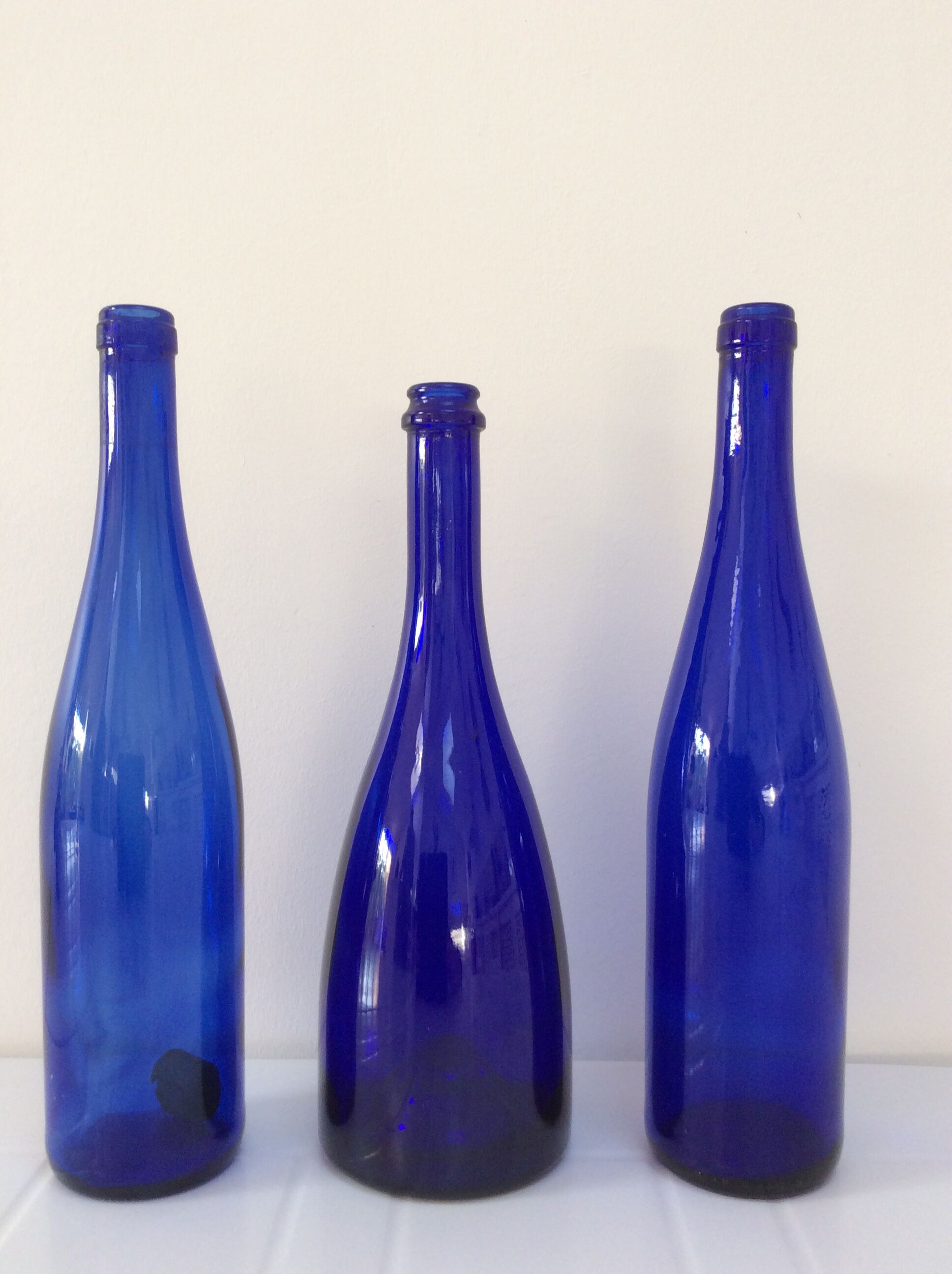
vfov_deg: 56.9
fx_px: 1177
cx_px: 476
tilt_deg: -4.0
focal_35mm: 32
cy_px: 637
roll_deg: +0.7
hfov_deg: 44.1
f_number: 2.4
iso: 50
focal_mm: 3.3
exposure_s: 1/24
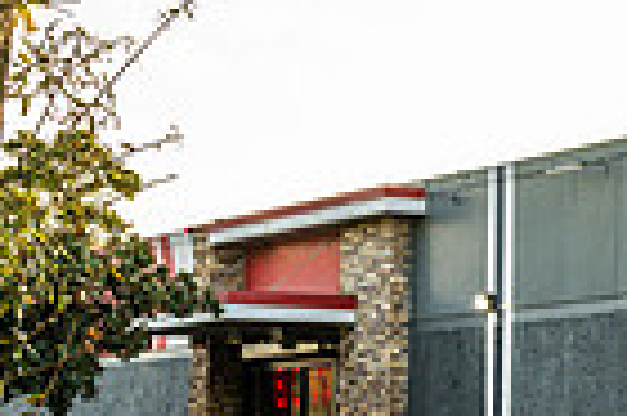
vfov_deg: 7.9
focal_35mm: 174
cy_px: 356
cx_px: 1133
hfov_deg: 11.0
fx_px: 3027
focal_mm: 42
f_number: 8
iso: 320
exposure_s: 1/160
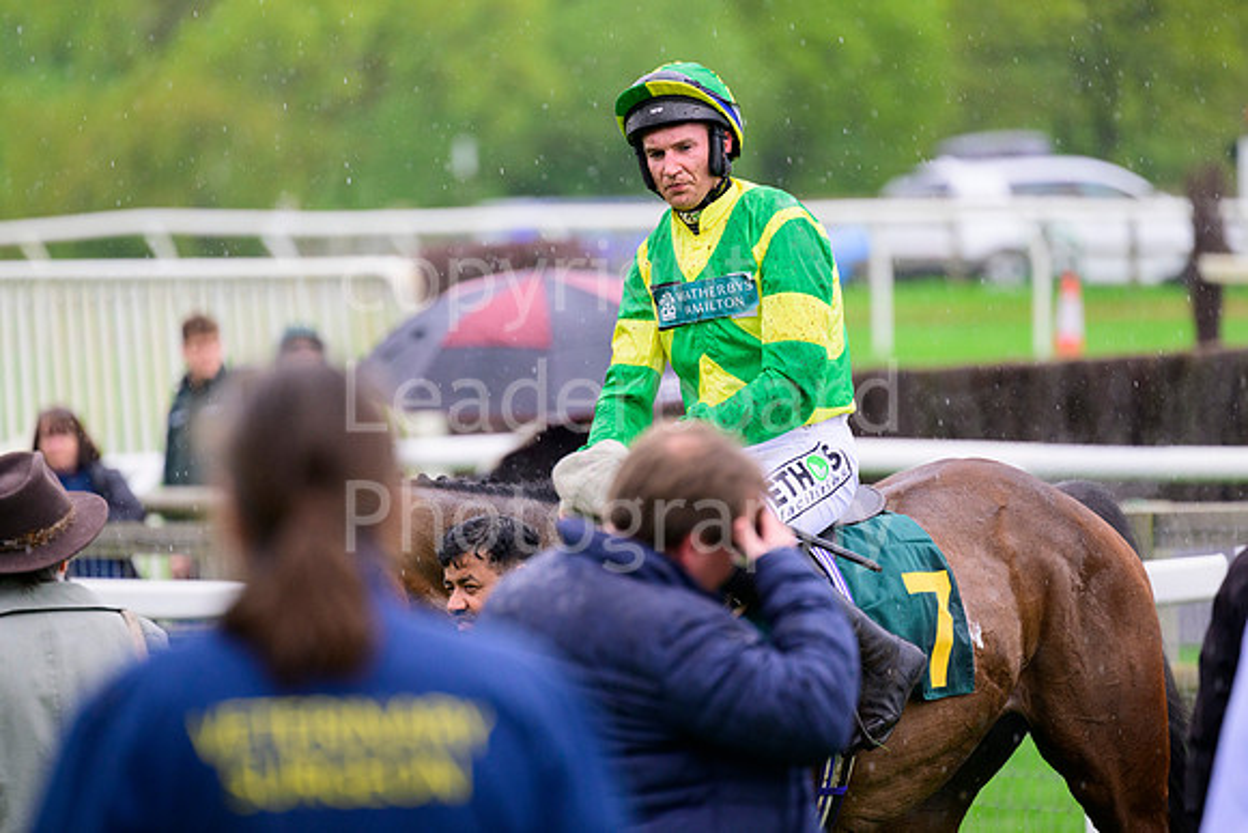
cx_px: 624
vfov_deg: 3.4
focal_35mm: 400
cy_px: 416
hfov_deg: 5.2
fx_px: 13869
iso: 1600
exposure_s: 1/800
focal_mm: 400
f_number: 5.6
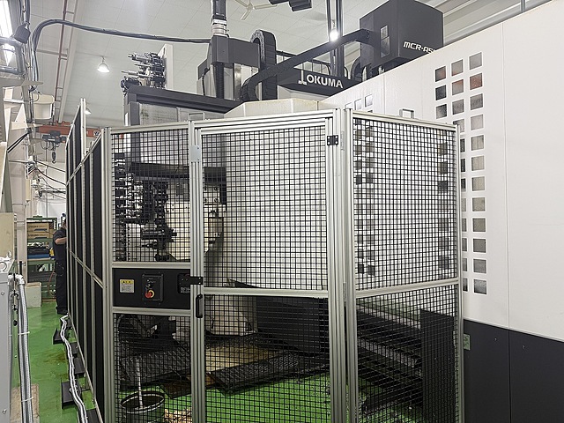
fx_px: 391
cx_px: 282
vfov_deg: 56.8
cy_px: 212
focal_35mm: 24
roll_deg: +1.7
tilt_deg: -0.2
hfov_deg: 71.6
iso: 125
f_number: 1.78
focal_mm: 6.76
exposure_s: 1/100
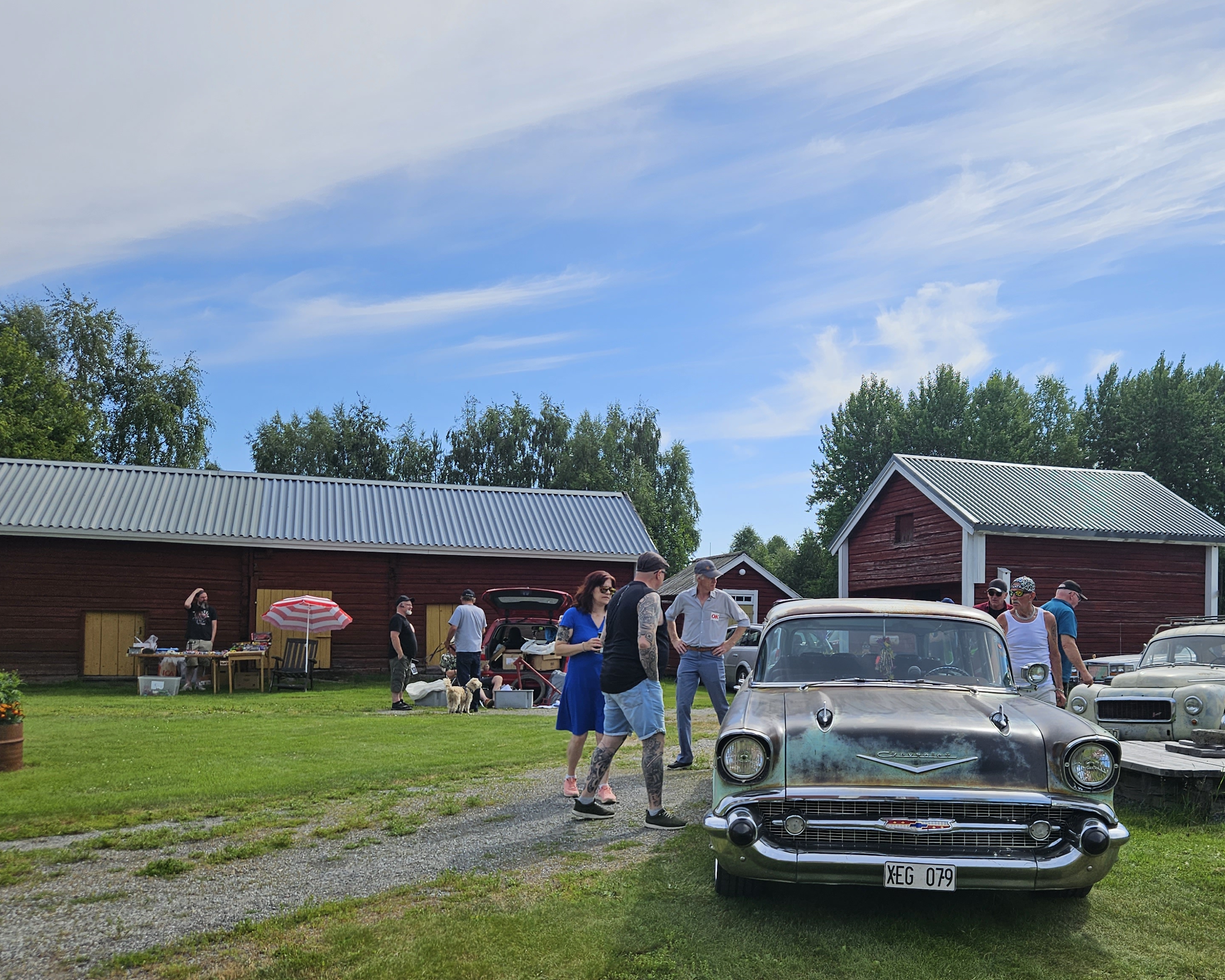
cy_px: 618
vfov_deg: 46.7
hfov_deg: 56.4
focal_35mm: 31
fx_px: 1124
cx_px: 779
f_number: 1.8
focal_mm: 5.4
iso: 25
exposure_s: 1/2537
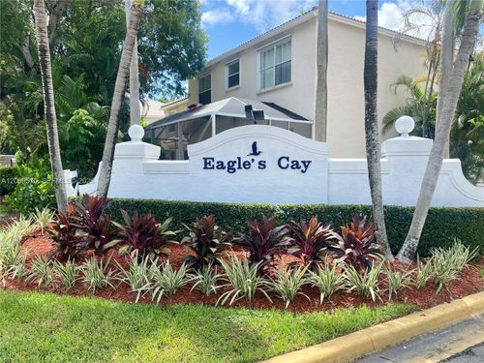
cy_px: 182
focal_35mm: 26
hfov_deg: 67.3
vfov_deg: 53.1
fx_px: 364
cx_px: 242
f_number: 1.8
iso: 32
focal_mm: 4.25
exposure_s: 1/973
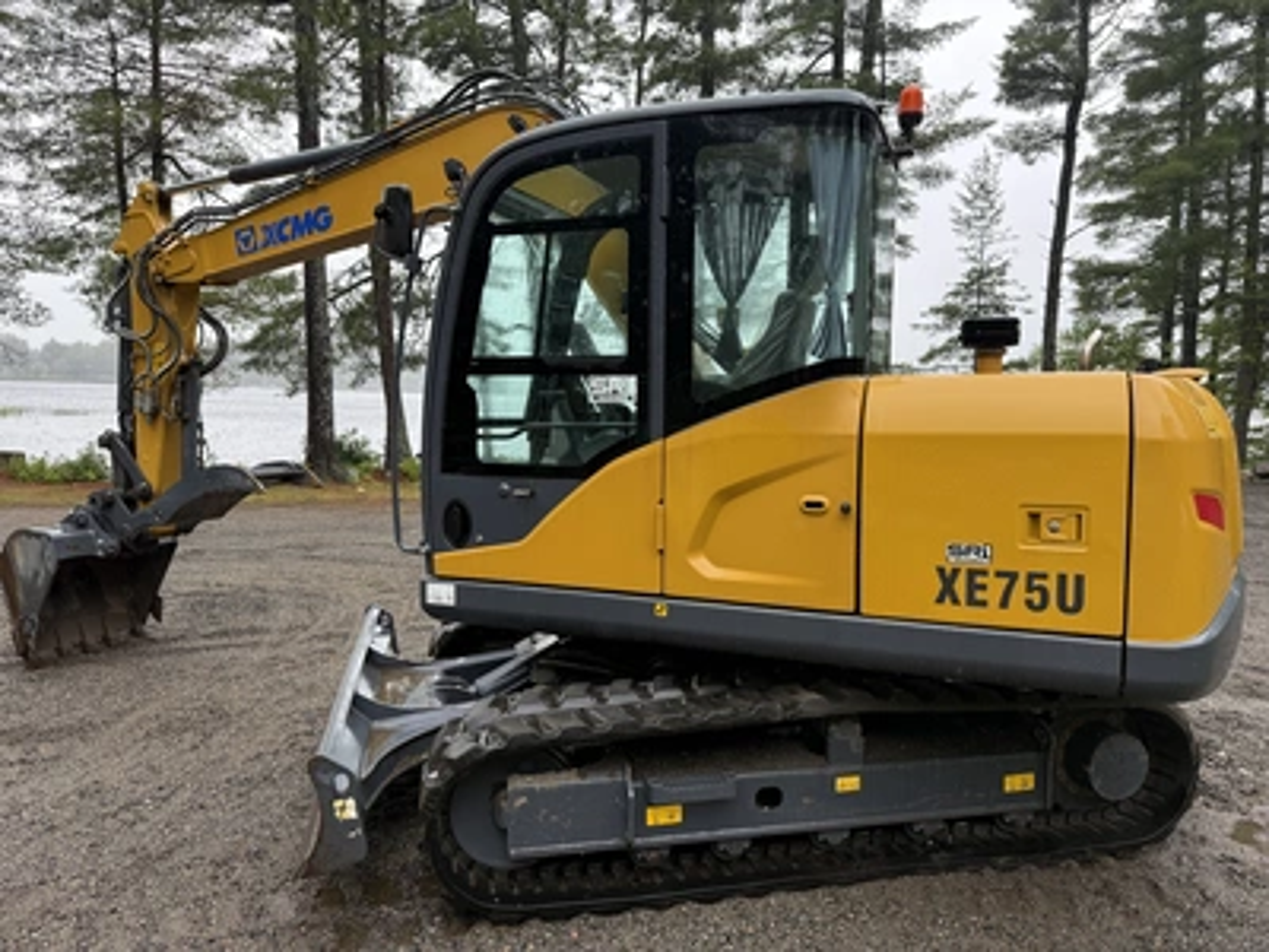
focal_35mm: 24
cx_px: 634
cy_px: 476
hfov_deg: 71.6
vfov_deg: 56.8
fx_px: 880
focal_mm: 6.76
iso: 100
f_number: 1.78
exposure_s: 1/1174
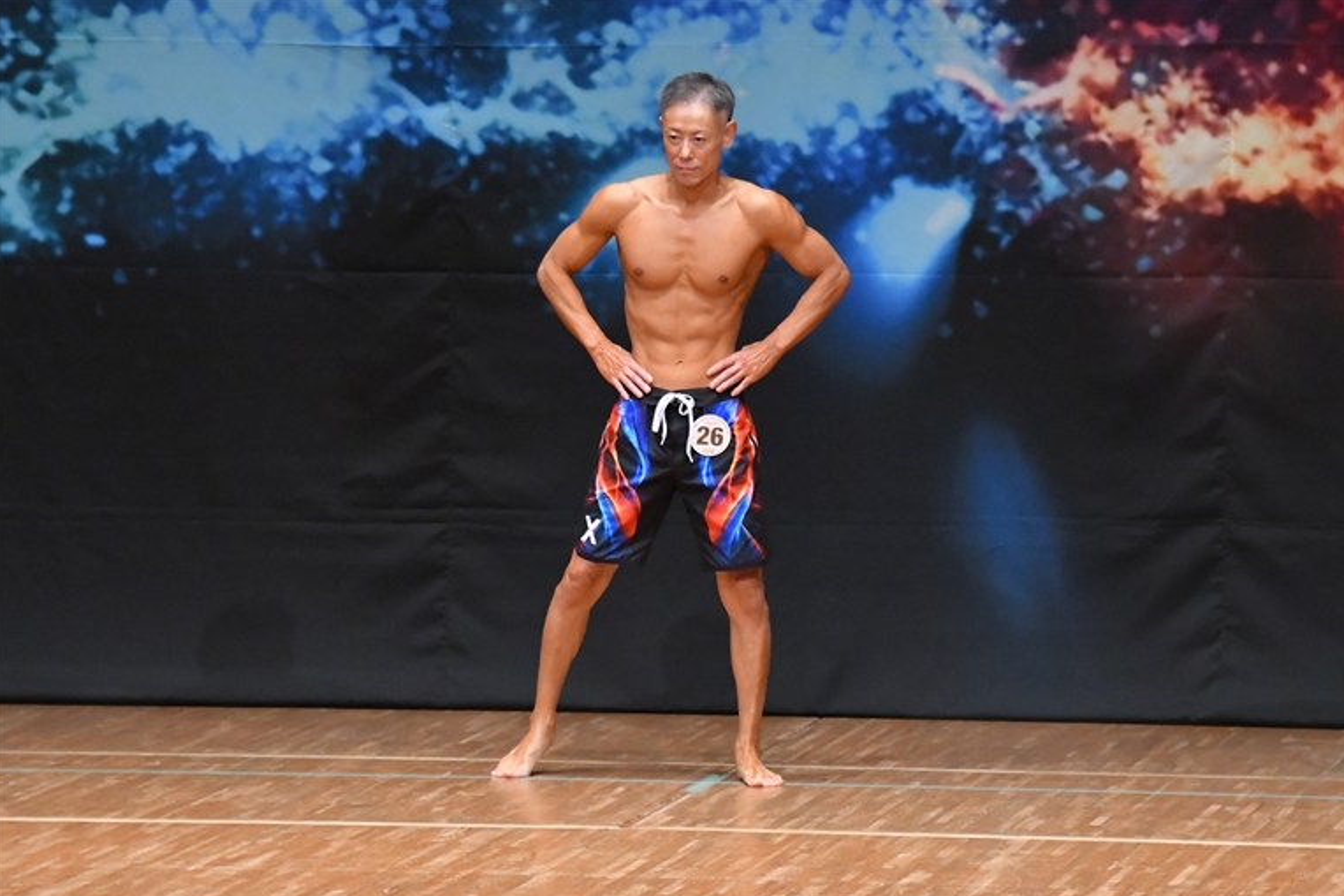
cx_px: 676
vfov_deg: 4.8
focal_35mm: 289
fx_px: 10786
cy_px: 452
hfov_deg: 7.1
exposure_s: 1/400
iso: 8000
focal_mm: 190
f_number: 5.6
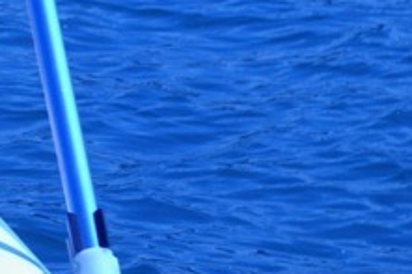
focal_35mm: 336
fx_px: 3843
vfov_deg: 4.1
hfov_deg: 6.0
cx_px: -347
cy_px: -130
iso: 200
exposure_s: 1/350
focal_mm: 55
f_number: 11
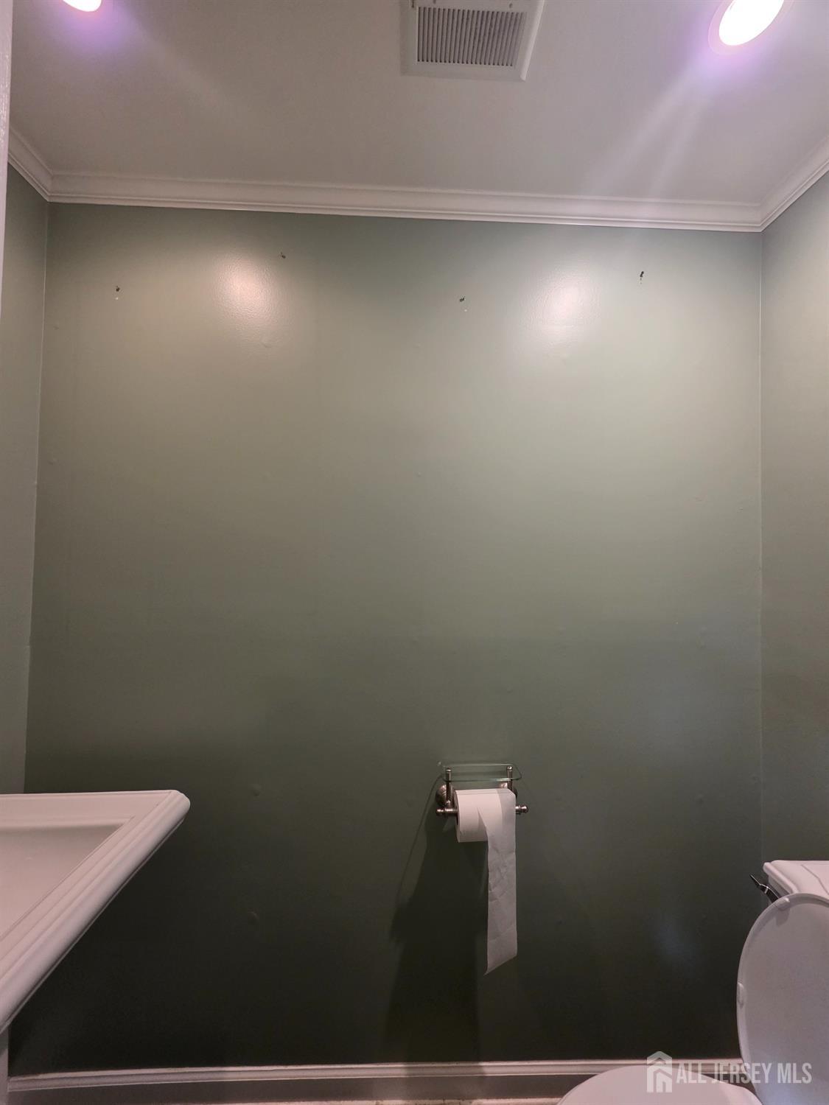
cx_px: 414
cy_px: 552
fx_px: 415
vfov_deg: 106.2
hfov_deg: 89.9
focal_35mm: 13
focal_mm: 2.2
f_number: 1.9
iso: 400
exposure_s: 1/60
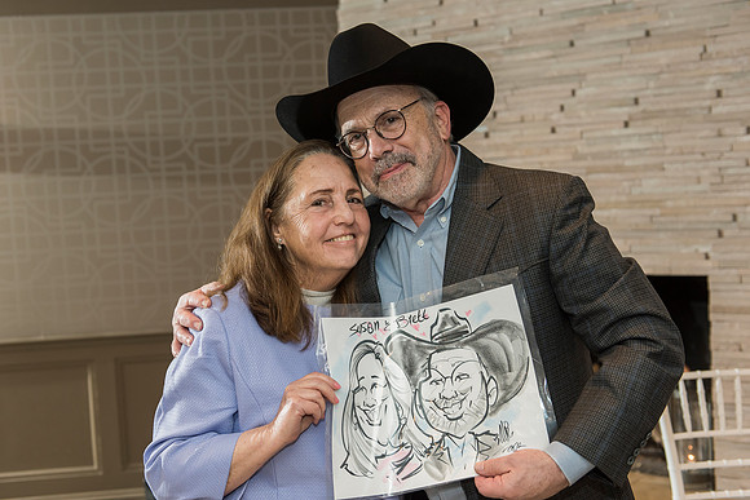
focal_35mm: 49
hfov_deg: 40.2
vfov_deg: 27.5
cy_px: 244
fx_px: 1024
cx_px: 366
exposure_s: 1/100
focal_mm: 48
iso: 640
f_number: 3.5
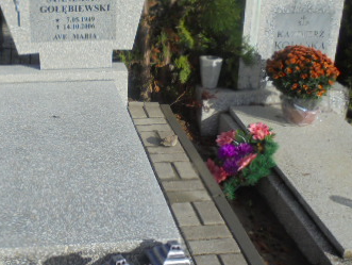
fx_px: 570
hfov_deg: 33.8
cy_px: 128
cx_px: 99
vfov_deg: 26.1
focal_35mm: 56
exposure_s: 1/200
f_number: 11.8
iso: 100
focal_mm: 5.3
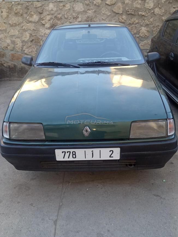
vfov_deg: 63.4
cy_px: 118
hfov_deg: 49.8
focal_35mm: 28
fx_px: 192
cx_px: 89
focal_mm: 3.73
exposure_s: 1/100
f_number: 2.2
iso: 113
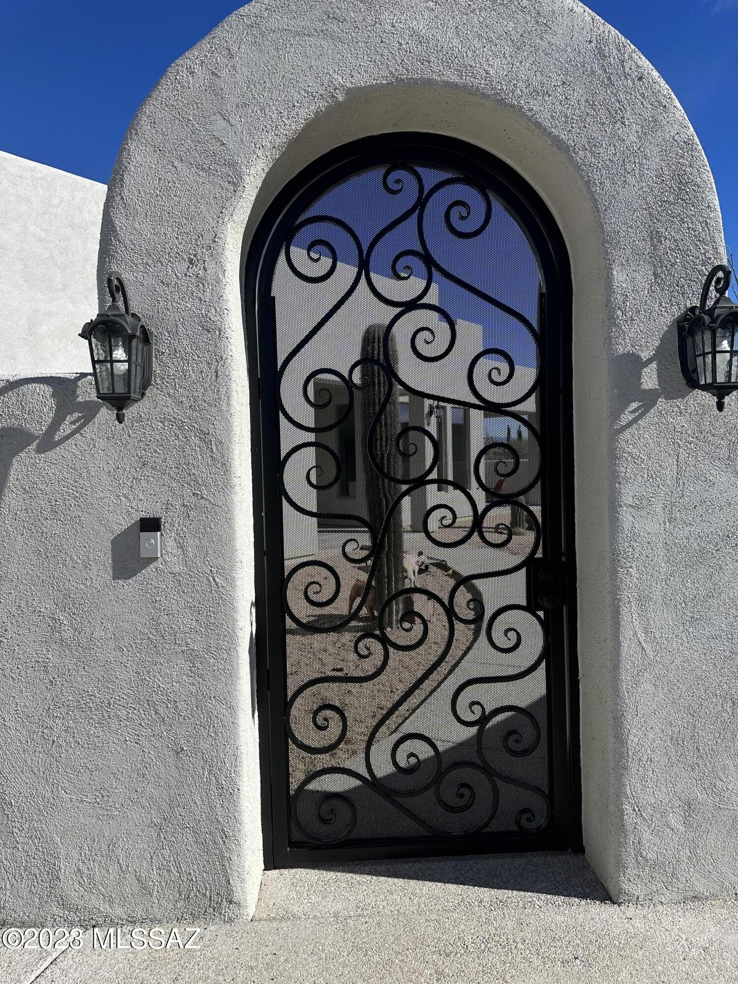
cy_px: 492
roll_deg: +0.7
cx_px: 369
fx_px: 682
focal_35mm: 24
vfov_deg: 71.6
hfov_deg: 56.8
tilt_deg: -1.0
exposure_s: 1/5848
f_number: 1.78
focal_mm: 6.86
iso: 80
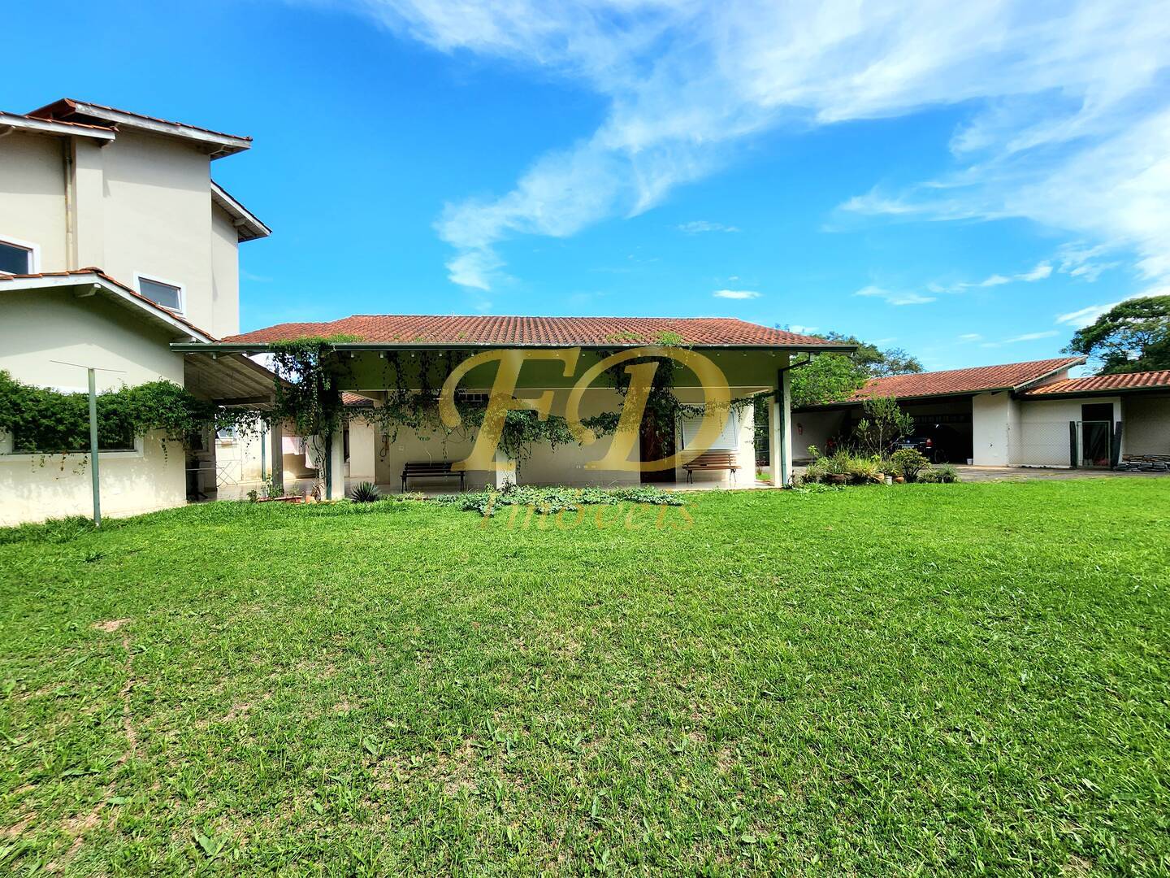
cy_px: 439
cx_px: 585
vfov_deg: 89.9
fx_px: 439
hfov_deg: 106.2
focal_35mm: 13
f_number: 2.2
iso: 50
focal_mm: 2.2
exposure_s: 1/1429
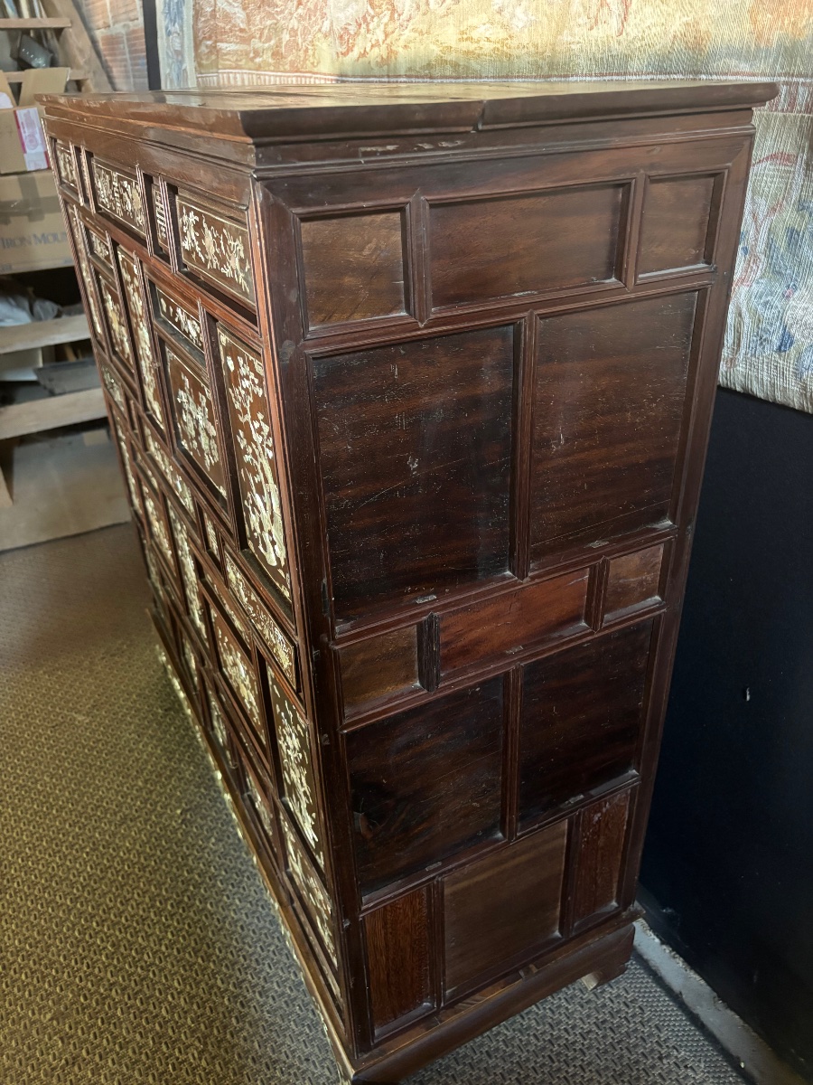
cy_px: 542
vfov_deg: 67.3
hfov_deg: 53.1
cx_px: 406
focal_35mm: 26
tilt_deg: -30.1
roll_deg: +0.9
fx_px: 814
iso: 800
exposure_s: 1/30
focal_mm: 5.96
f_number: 1.6
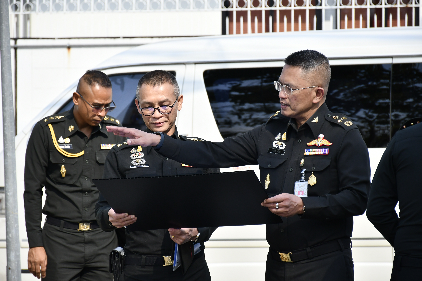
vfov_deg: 7.9
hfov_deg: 11.8
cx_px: 211
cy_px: 140
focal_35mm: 174
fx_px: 2040
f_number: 5.6
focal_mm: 116
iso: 640
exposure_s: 1/1600
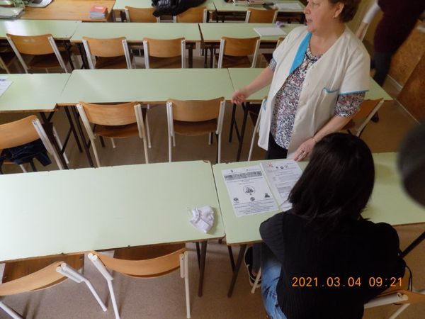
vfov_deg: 58.9
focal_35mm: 23
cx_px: 212
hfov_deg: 73.9
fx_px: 282
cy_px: 160
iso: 320
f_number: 3.1
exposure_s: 1/30
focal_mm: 4
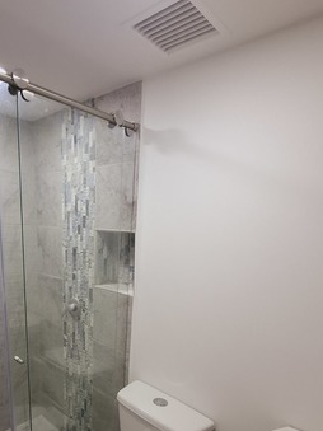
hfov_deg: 58.2
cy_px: 301
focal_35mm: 23
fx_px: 286
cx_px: 123
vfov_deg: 70.8
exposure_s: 1/40
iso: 125
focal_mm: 1.74
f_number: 2.2
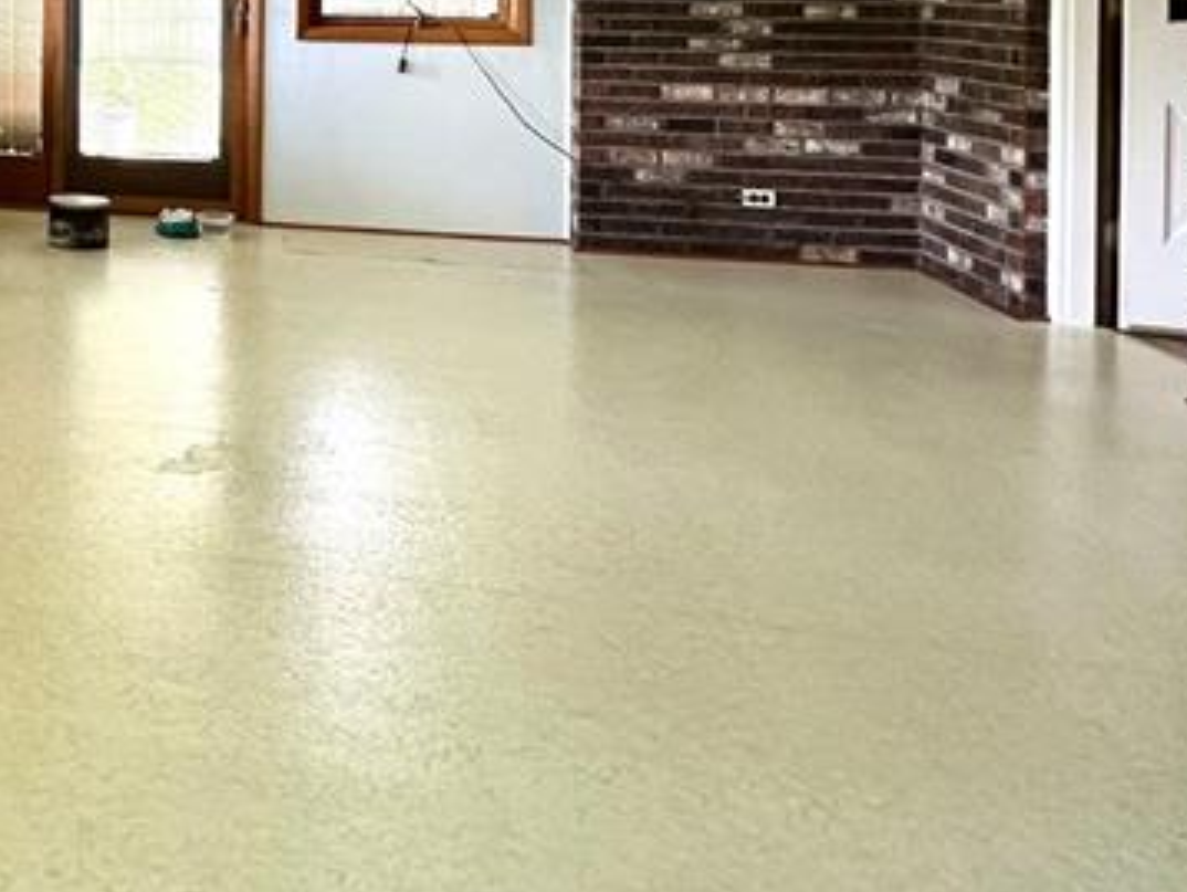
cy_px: -33
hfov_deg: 39.7
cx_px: -63
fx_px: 1373
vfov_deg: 32.6
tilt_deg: -0.4
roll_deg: -0.6
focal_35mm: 40
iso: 160
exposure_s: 1/99
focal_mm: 2.22
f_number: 2.2
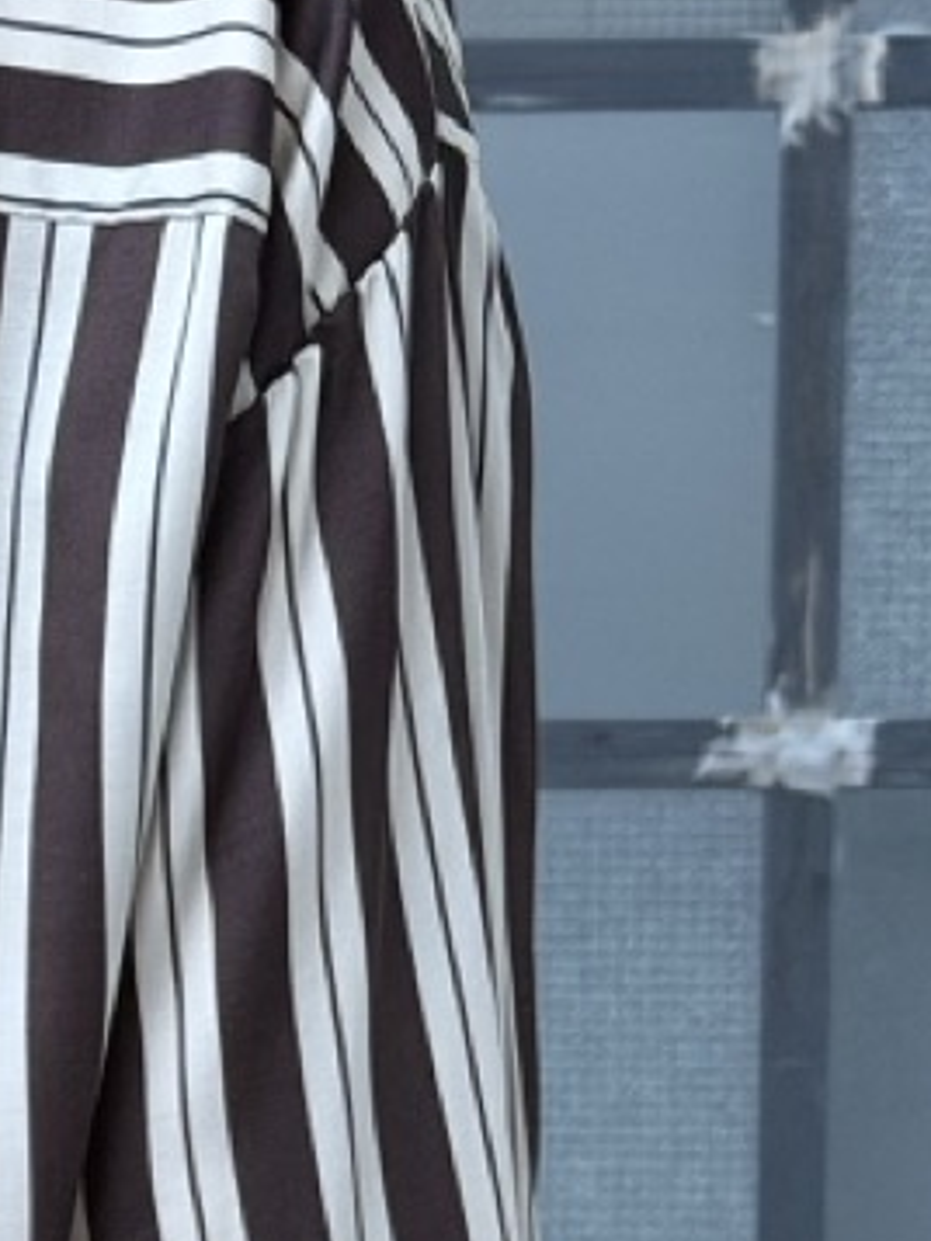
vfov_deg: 11.3
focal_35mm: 172
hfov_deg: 8.4
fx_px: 6164
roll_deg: -0.4
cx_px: -532
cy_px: 1457
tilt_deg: -1.1
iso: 200
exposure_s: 1/60
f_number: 1.78
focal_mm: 6.76
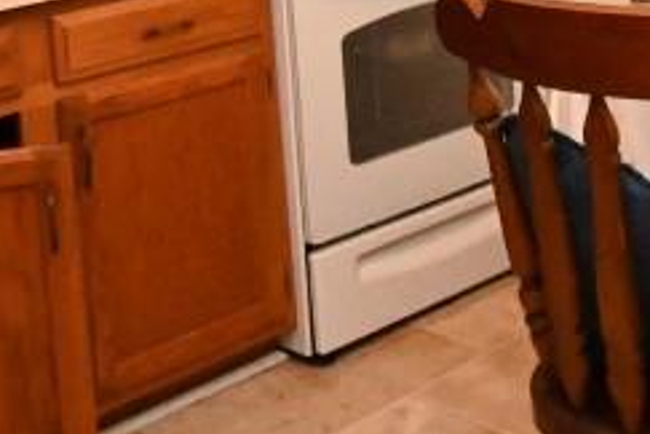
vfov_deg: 17.4
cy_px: -115
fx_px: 1336
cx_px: 425
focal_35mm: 74
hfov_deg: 27.2
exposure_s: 1/200
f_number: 4.5
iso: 11400
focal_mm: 10
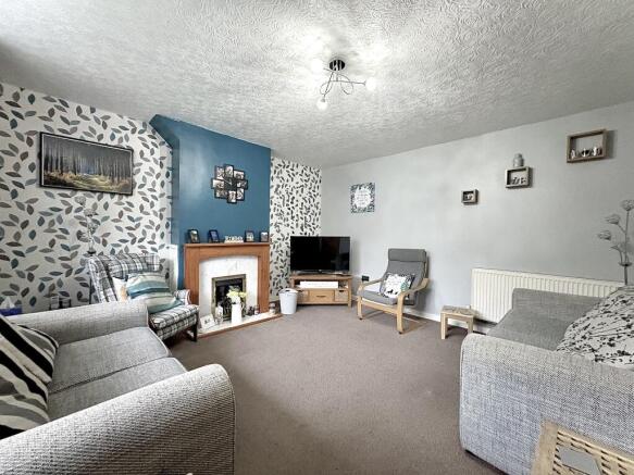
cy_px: 238
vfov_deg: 85.7
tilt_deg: -1.2
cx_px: 317
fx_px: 256
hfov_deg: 102.1
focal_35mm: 14
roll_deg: -0.5
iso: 1000
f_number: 2.2
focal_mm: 2.22
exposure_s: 1/33
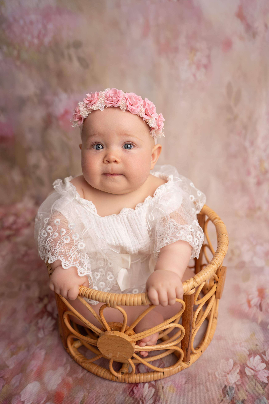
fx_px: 392
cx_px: 134
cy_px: 202
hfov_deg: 37.9
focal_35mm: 35
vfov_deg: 54.4
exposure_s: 1/160
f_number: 2.2
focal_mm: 35
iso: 100
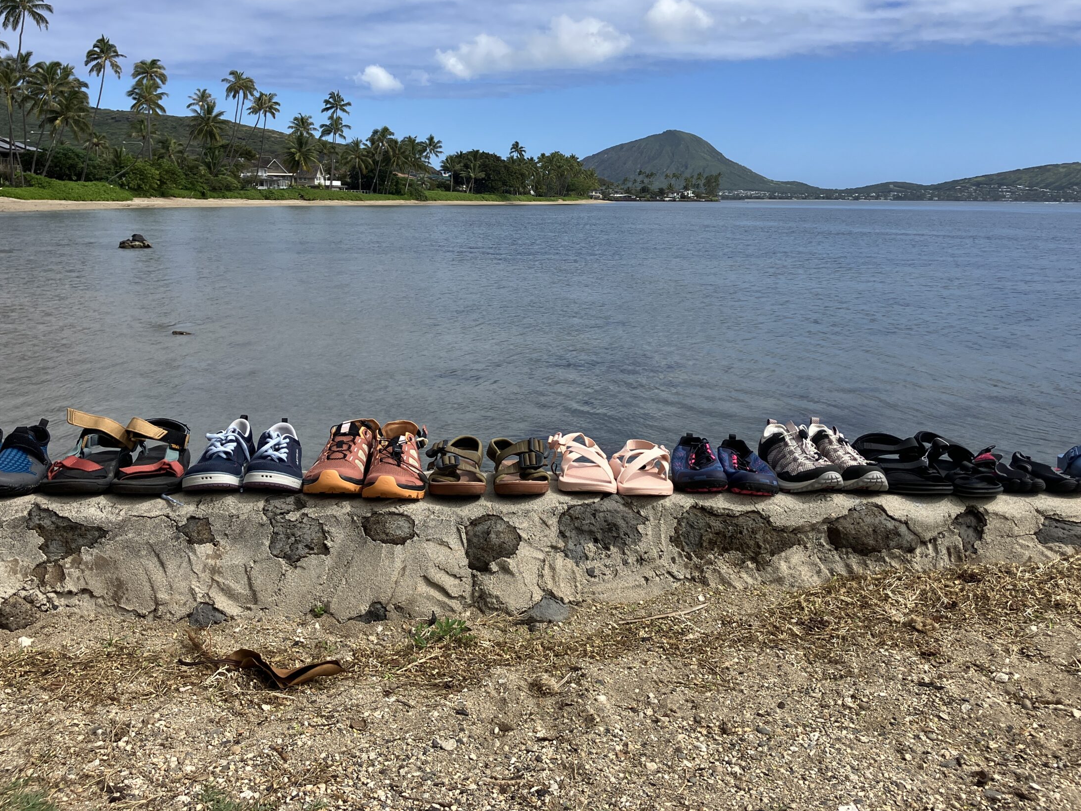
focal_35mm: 35
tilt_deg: -5.5
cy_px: 321
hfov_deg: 52.6
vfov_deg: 40.5
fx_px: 1093
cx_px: 571
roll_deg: -0.9
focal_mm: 3.99
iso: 32
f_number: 1.8
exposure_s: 1/2857
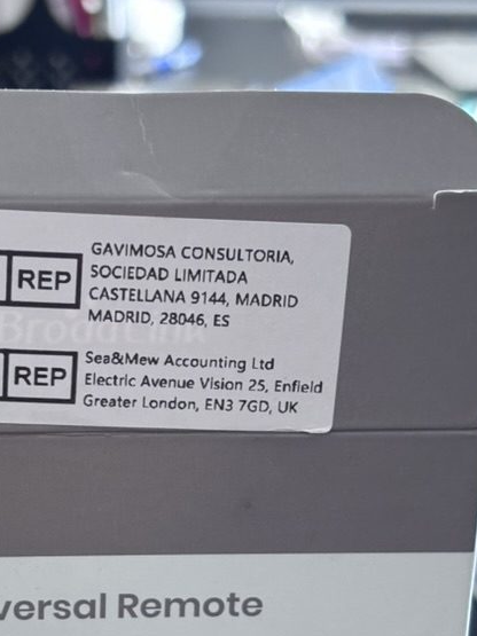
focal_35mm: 96
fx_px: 1764
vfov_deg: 20.2
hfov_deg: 15.3
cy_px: 511
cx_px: 102
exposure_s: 1/40
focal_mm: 5.96
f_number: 1.6
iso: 160
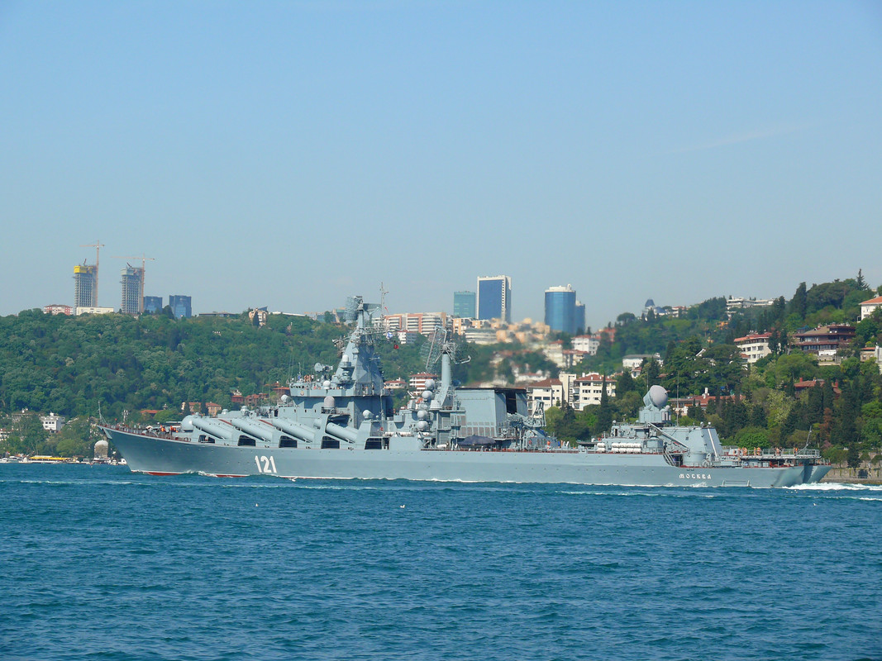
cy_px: 330
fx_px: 2879
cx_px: 441
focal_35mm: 113
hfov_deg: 17.4
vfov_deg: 13.1
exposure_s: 1/640
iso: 100
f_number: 5
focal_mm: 23.9
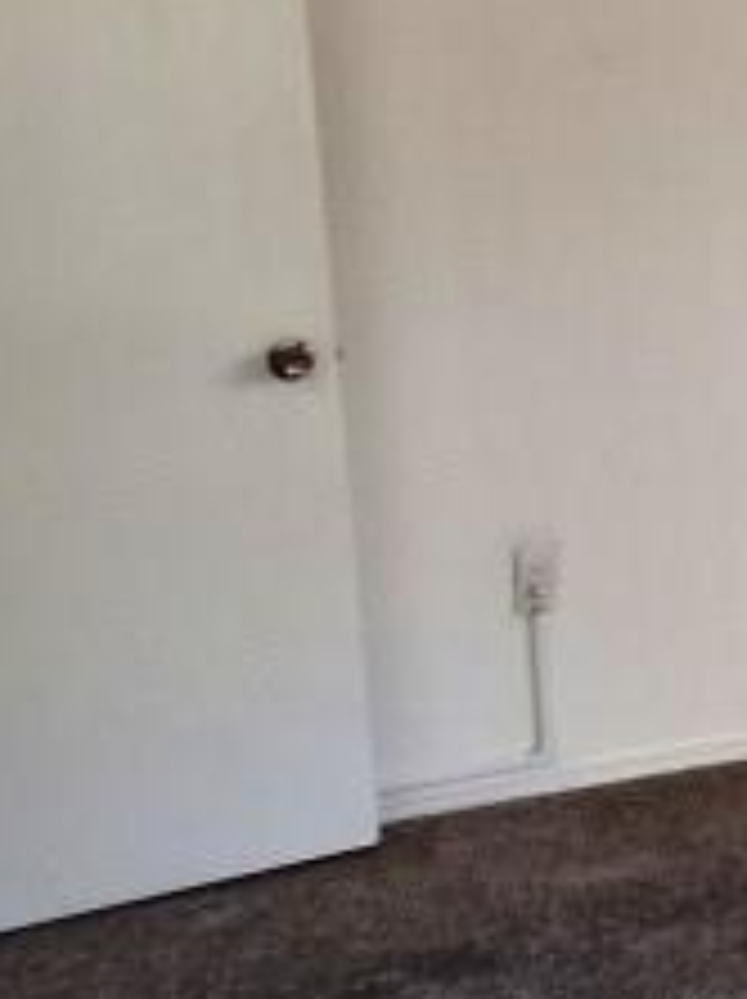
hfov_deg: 19.0
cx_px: 1323
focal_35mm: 60
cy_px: 450
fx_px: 1730
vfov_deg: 32.2
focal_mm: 1.74
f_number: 2.2
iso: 80
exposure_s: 1/40
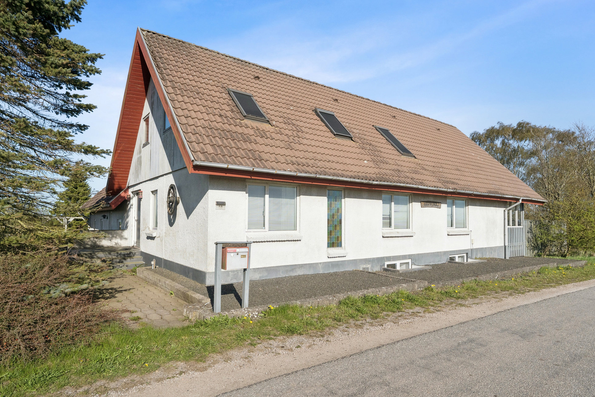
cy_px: 199
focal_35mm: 21
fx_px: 344
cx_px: 296
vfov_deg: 59.9
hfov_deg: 81.6
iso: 1000
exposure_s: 1/5000
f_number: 8
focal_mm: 19.8
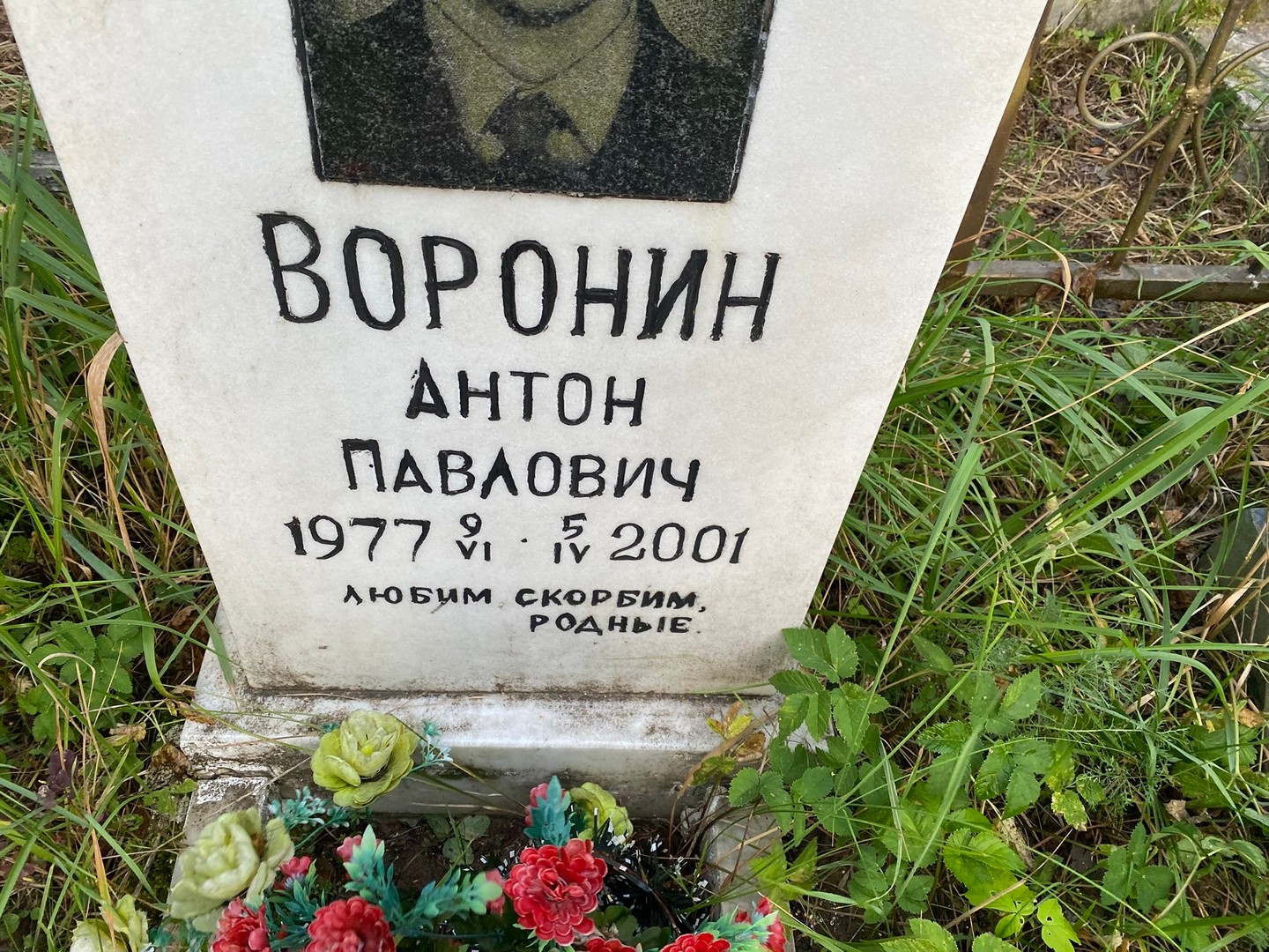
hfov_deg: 67.3
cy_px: 476
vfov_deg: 53.1
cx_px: 634
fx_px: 953
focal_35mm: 26
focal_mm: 4.25
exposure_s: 1/121
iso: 100
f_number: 1.8
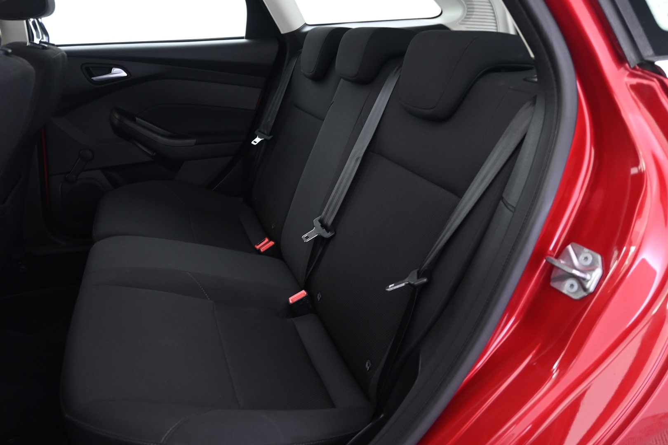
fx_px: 543
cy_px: 222
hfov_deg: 63.2
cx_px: 334
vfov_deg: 44.6
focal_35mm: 29
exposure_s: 1/4
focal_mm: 19.5
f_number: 4.5
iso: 1000
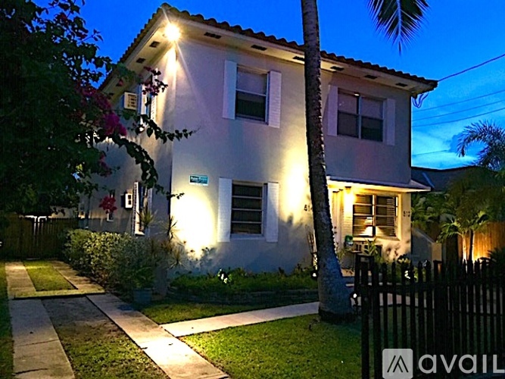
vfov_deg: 48.2
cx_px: 252
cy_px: 190
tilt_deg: +3.7
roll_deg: -2.6
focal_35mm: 29
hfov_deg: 61.7
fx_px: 423
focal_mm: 4.15
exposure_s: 1/15
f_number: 2.2
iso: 500
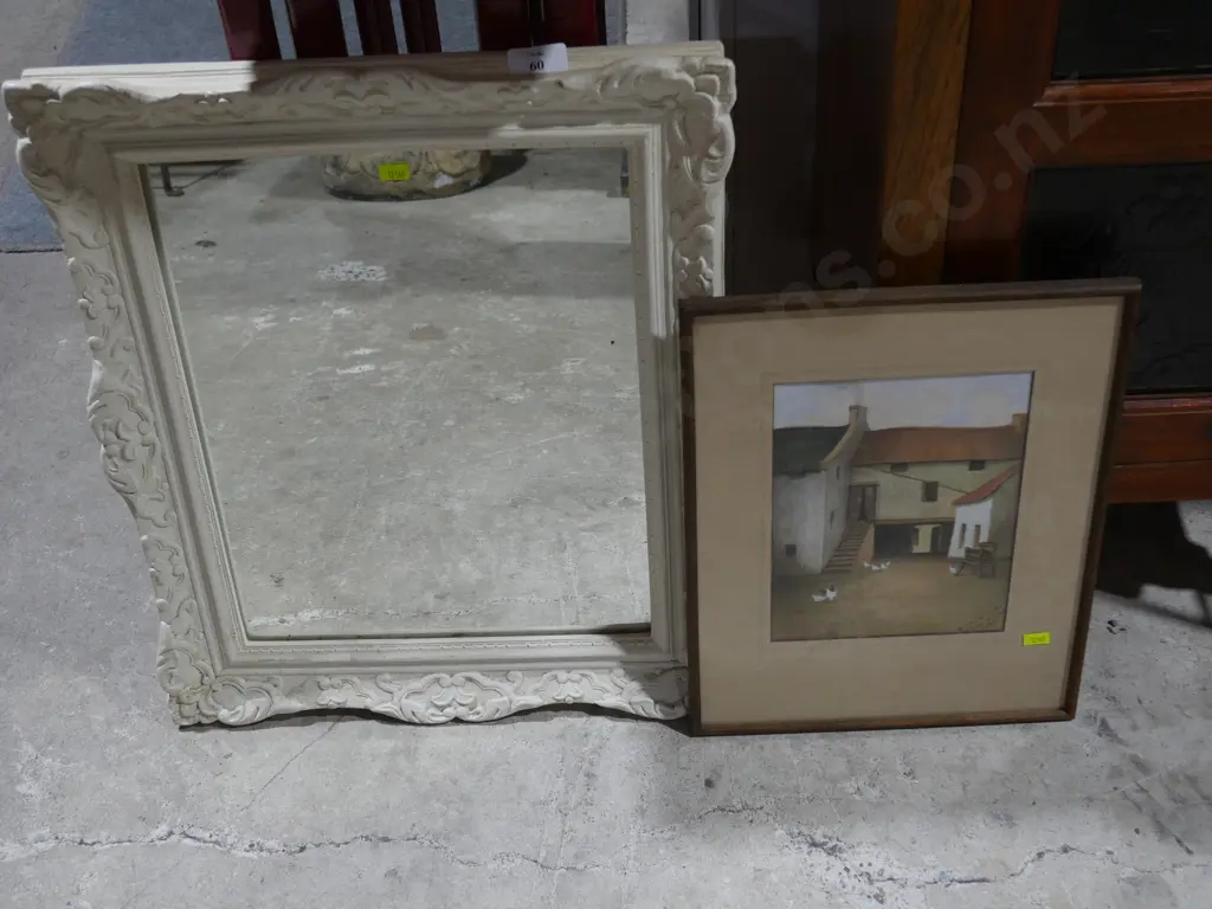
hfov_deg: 39.7
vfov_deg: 30.3
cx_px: 606
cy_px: 454
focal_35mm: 48
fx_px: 1681
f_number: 5.2
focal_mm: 24
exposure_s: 1/60
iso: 400
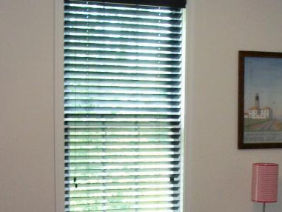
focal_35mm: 86
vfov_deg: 16.6
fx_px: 701
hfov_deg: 22.6
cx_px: 195
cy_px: 237
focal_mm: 5.7
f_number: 2.9
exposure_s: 1/30
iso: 160
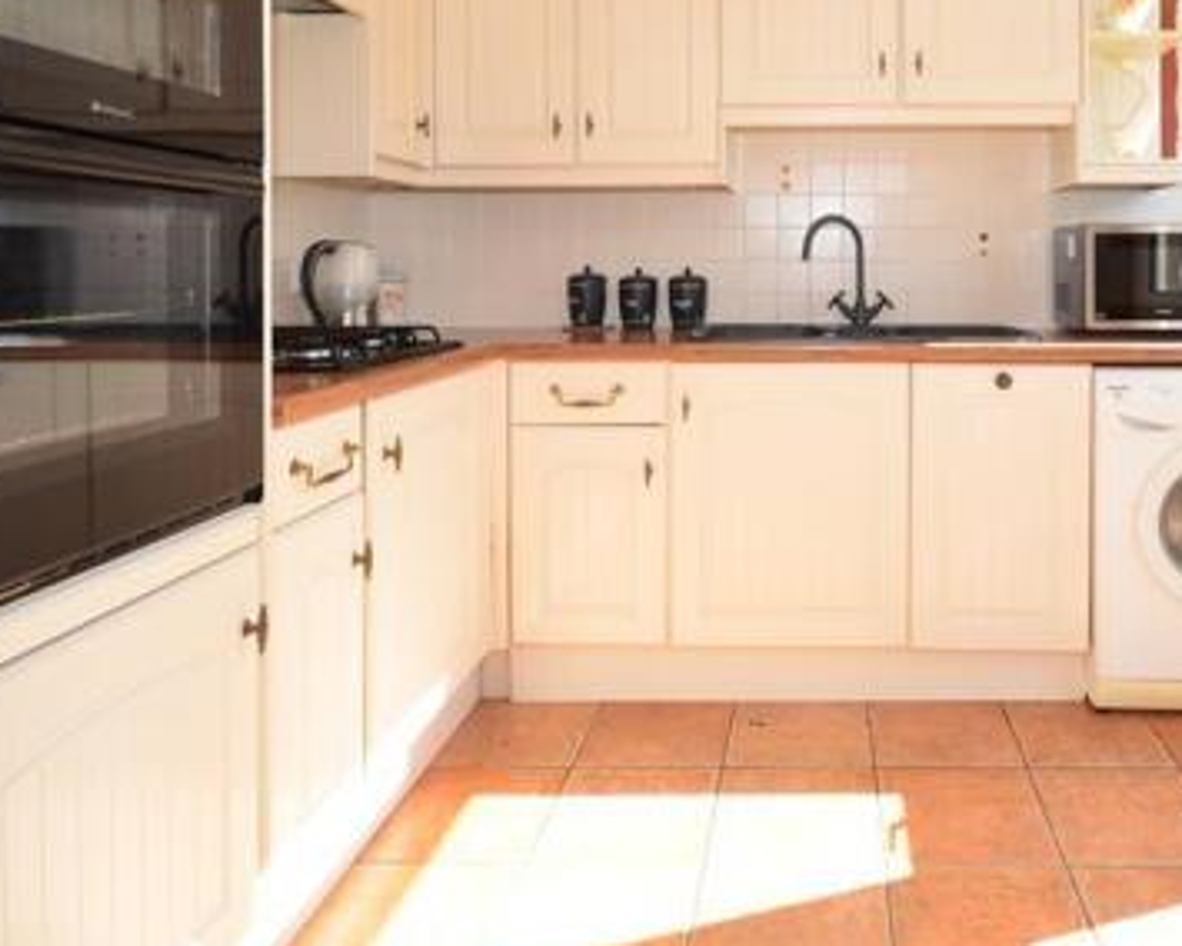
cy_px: 265
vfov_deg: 53.0
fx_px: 910
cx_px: 802
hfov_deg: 64.1
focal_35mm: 26
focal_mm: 10
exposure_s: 1/100
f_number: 5
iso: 200
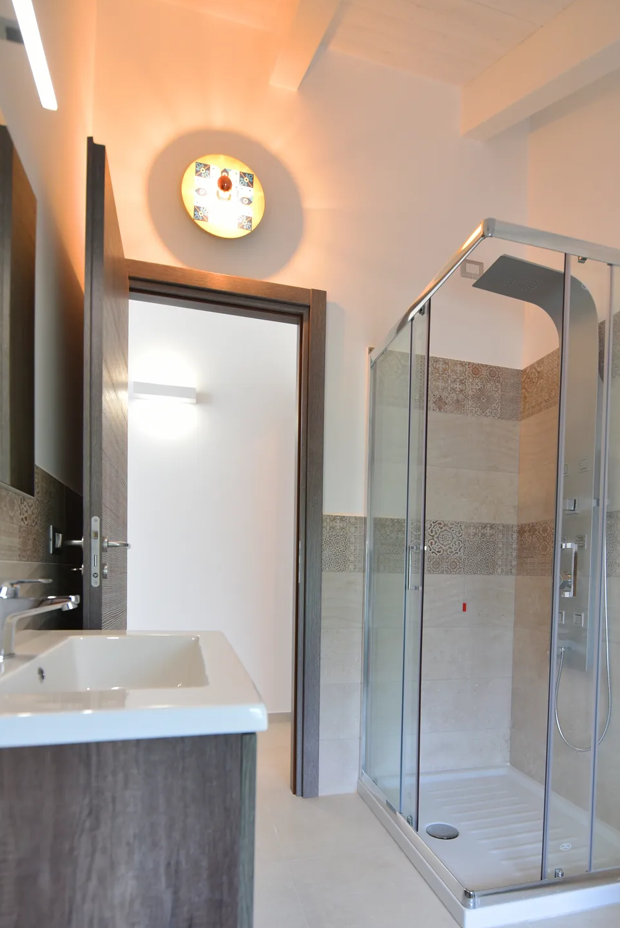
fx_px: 516
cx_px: 346
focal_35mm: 20
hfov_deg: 61.8
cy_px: 583
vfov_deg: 82.3
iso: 640
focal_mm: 15
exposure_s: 1/125
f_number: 2.8
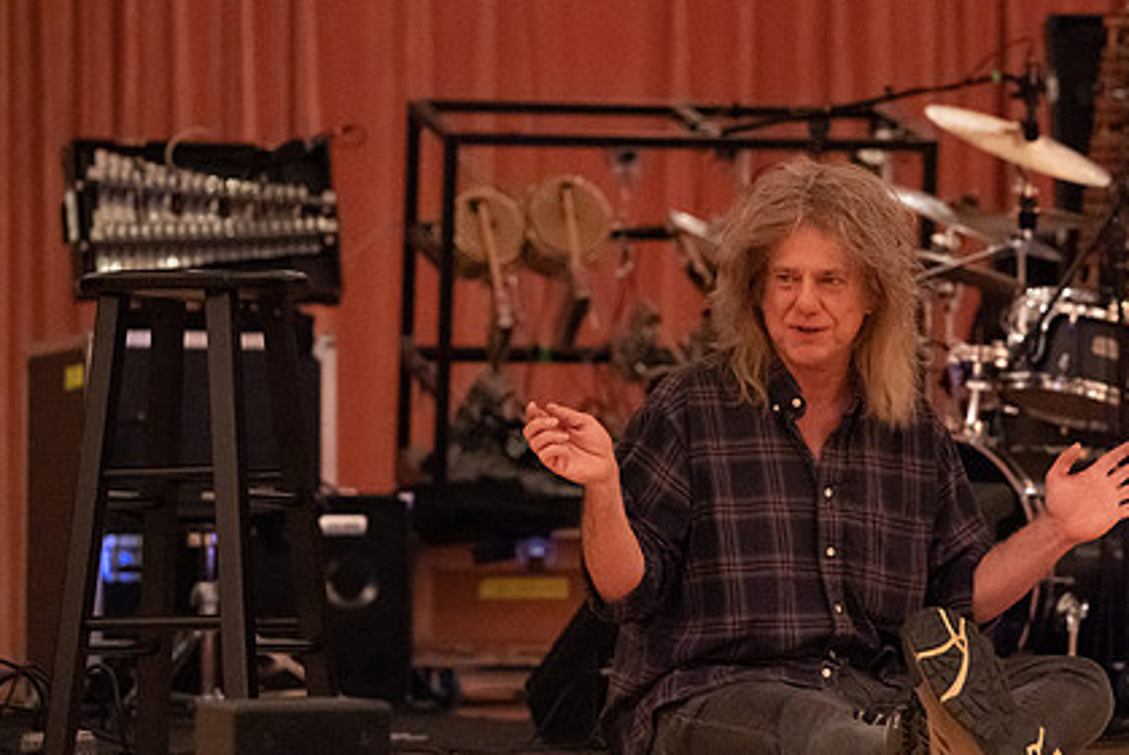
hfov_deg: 11.6
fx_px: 5555
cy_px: 376
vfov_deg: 7.8
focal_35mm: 177
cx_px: 744
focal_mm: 128
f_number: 4.5
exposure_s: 1/160
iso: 20000
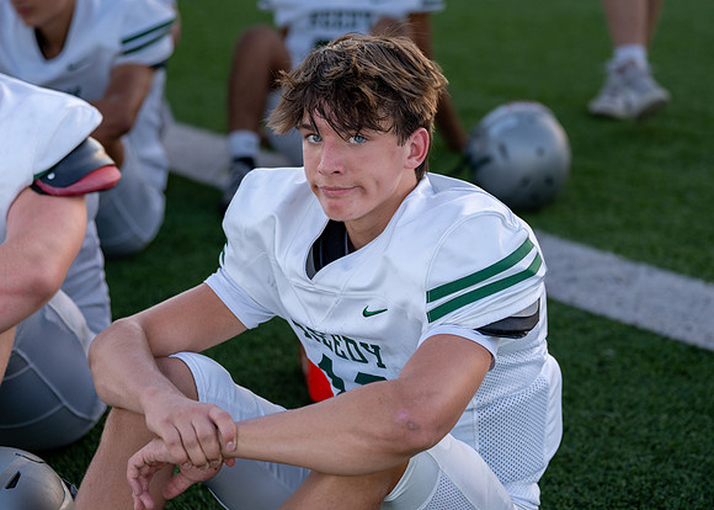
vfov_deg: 13.5
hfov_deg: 18.8
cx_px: 367
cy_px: 209
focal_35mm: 106
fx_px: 2152
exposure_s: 1/800
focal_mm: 84
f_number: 2.8
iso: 400
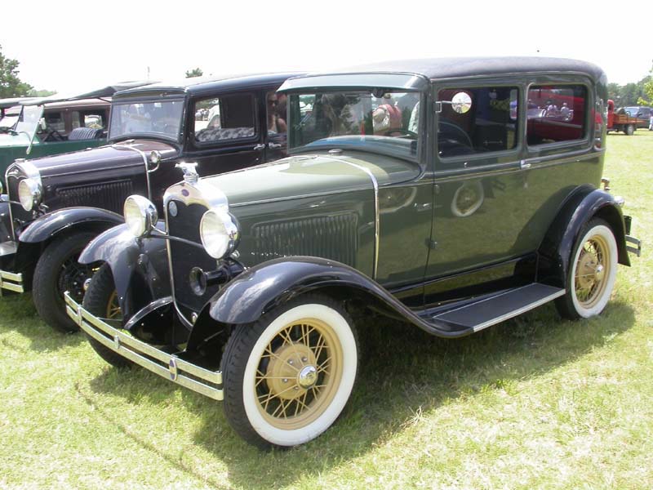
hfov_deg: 49.0
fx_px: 717
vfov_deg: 37.7
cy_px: 245
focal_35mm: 38
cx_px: 326
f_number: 6
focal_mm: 7.85
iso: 100
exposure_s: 1/148
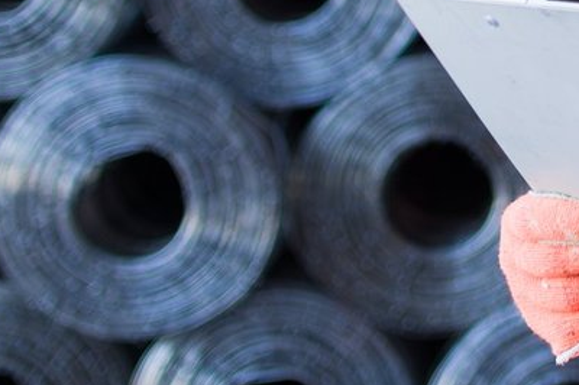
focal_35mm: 168
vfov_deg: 7.9
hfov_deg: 11.8
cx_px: 840
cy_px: -325
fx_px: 2700
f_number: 1.8
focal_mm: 35
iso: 125
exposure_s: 1/160
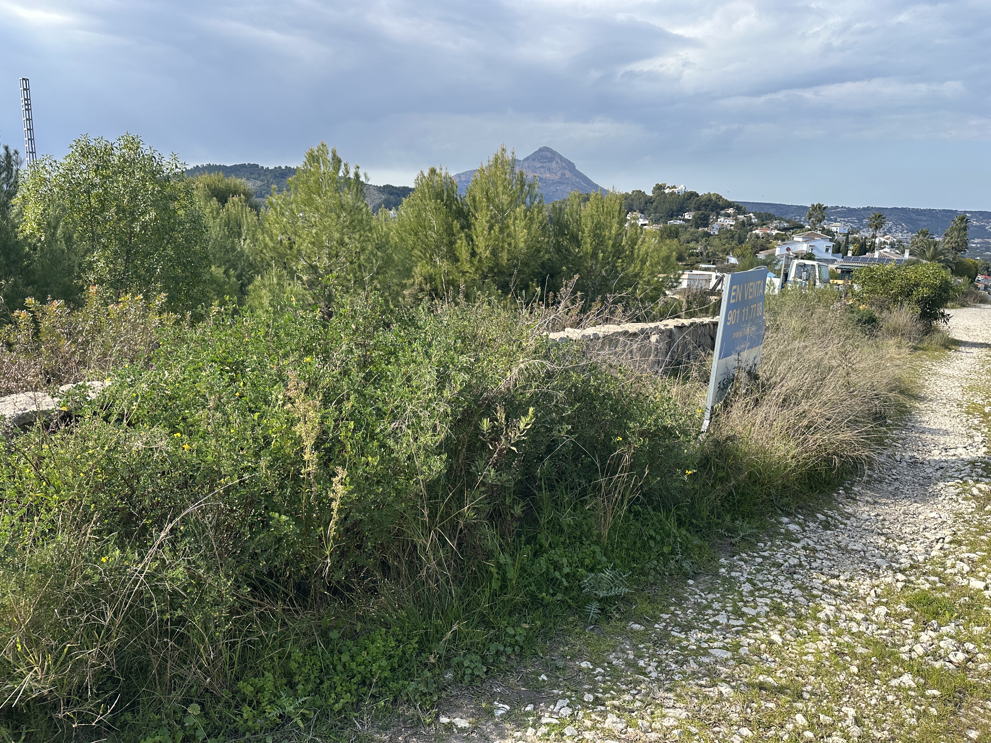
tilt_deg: -12.9
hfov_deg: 71.6
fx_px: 687
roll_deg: -2.0
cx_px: 496
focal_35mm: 24
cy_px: 372
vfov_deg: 56.8
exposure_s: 1/1880
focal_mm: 6.86
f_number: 1.78
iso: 80
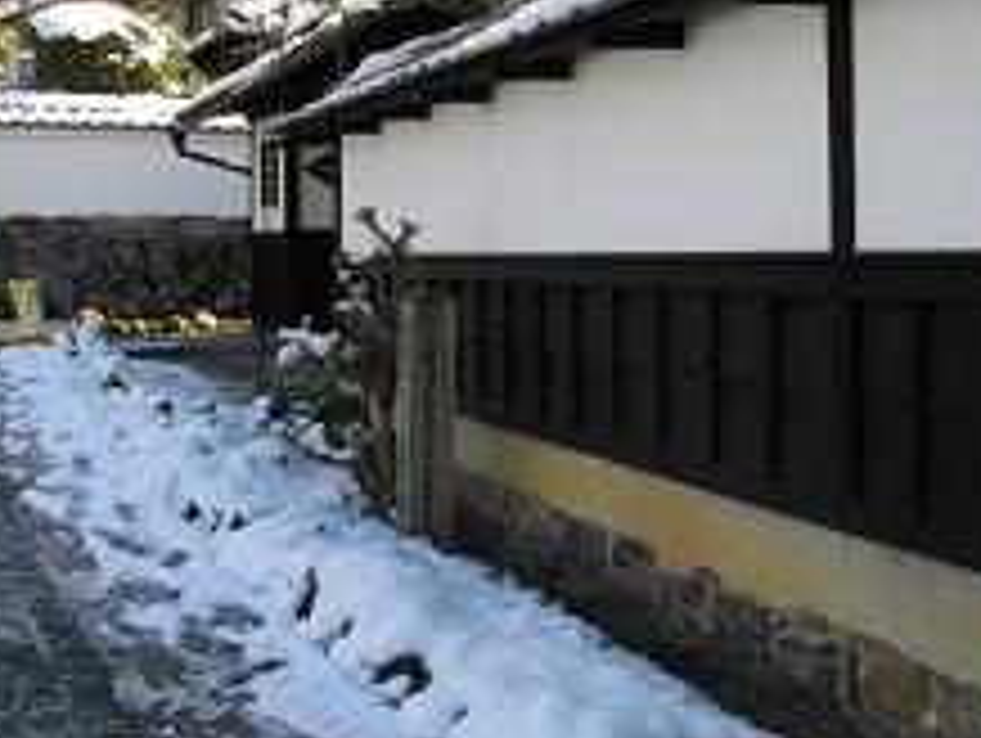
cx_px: 479
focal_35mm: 57
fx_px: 1617
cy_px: 216
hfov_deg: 33.7
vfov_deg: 25.5
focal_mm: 5.7
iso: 100
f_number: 5.5
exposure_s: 1/250
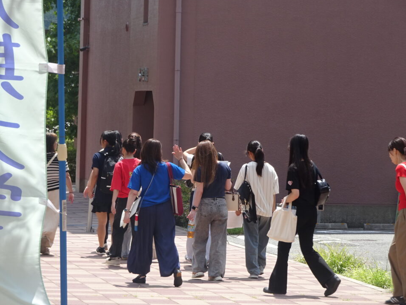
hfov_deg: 10.4
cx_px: 204
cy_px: 144
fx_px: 2241
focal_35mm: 191
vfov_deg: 7.8
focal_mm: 30.42
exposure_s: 1/200
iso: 80
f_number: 5.6
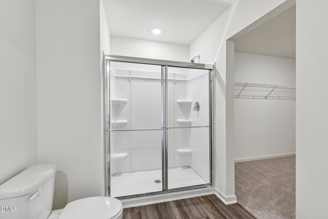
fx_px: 137
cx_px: 164
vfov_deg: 77.3
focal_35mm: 15
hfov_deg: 100.4
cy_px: 110
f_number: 8
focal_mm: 15
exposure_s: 1/15
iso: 400
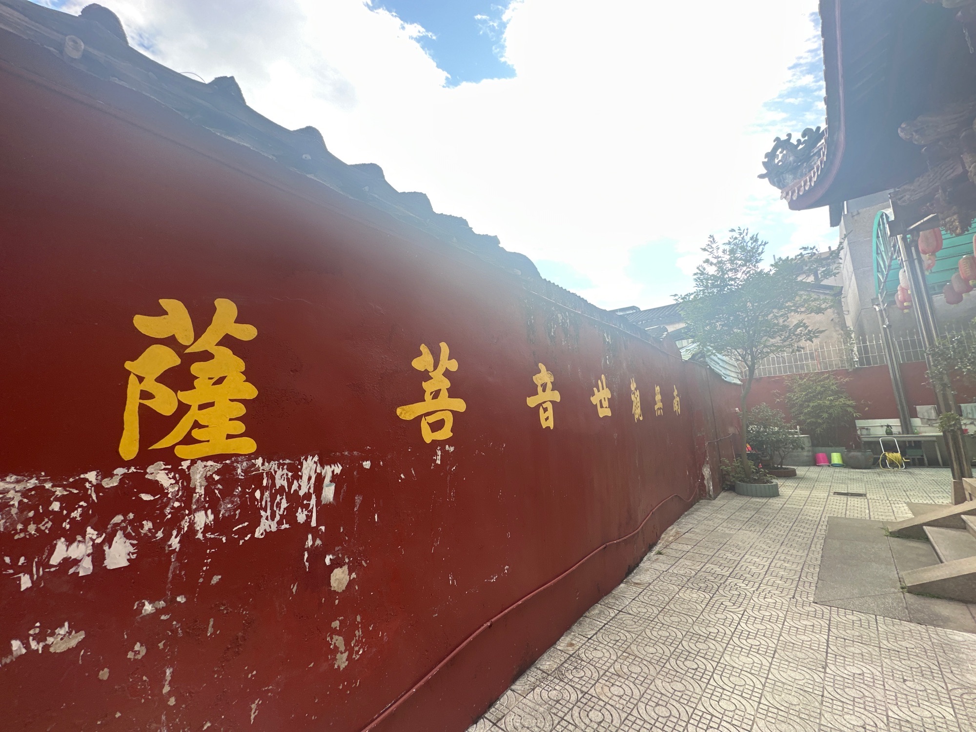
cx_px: 488
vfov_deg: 85.7
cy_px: 366
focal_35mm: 14
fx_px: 395
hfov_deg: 102.1
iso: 40
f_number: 2.2
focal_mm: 2.22
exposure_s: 1/337
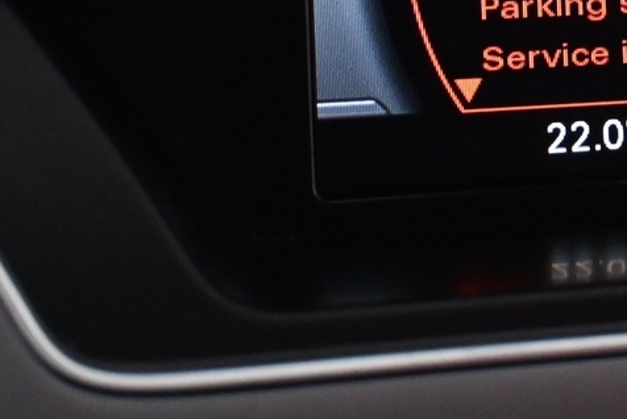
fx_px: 2666
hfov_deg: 13.0
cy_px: -154
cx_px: 768
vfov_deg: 8.8
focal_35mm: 153
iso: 3200
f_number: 4.8
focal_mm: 30
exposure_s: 1/80
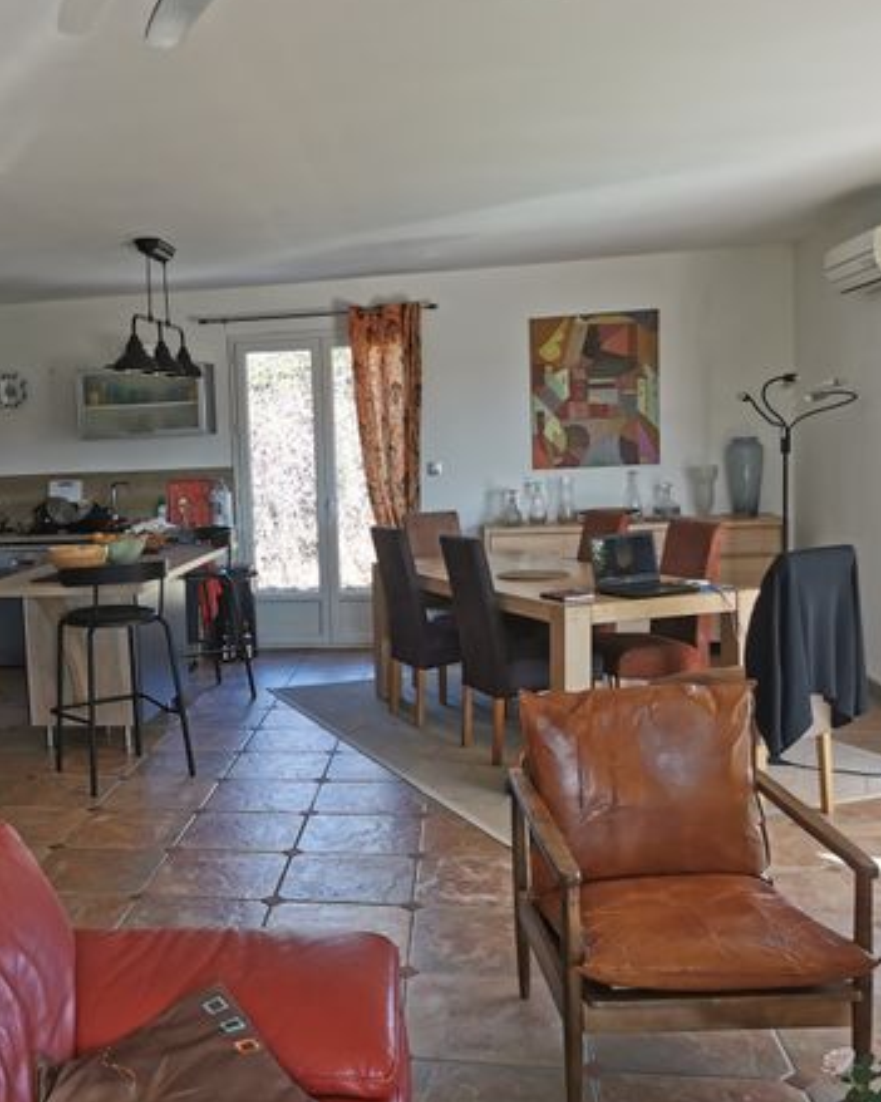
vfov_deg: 50.3
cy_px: 547
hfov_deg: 40.1
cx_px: 228
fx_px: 1174
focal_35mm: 36
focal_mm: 5.56
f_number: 1.6
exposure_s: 1/195
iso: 50
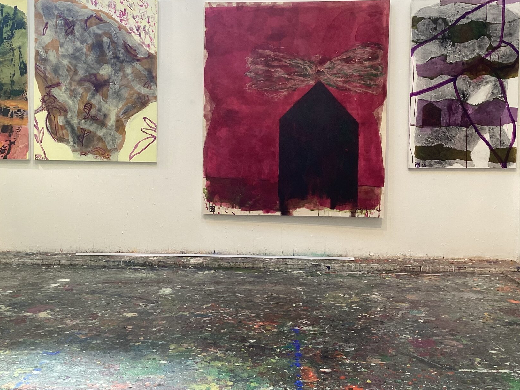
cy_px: 170
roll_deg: +0.4
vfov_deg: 36.8
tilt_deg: -3.3
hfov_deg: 47.9
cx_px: 257
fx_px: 586
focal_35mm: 39
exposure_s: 1/50
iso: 64
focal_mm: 3.3
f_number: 2.4
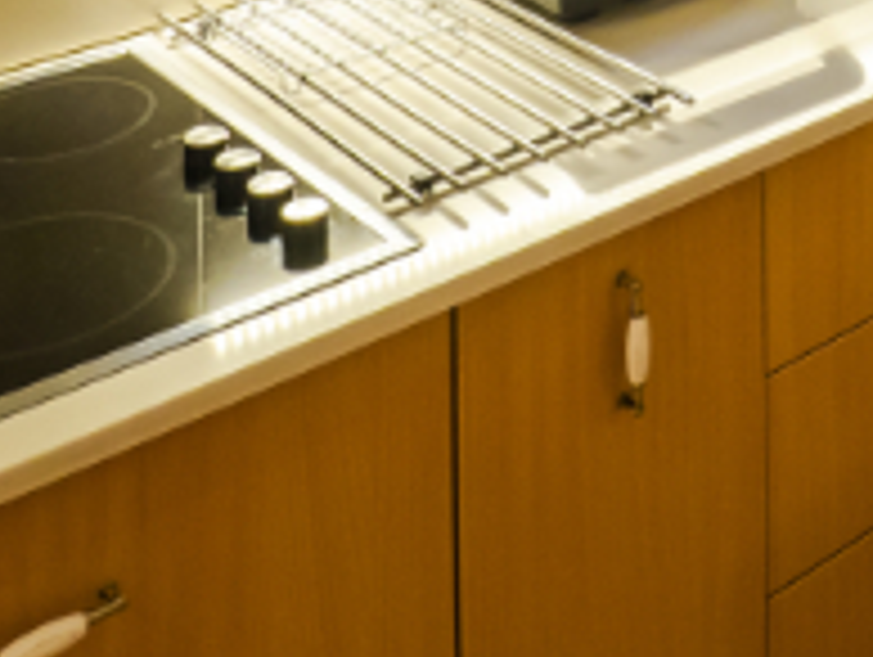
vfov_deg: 15.5
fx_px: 1818
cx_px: 868
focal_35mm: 72
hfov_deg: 25.7
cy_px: -724
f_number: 4
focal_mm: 7
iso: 400
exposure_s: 1/15
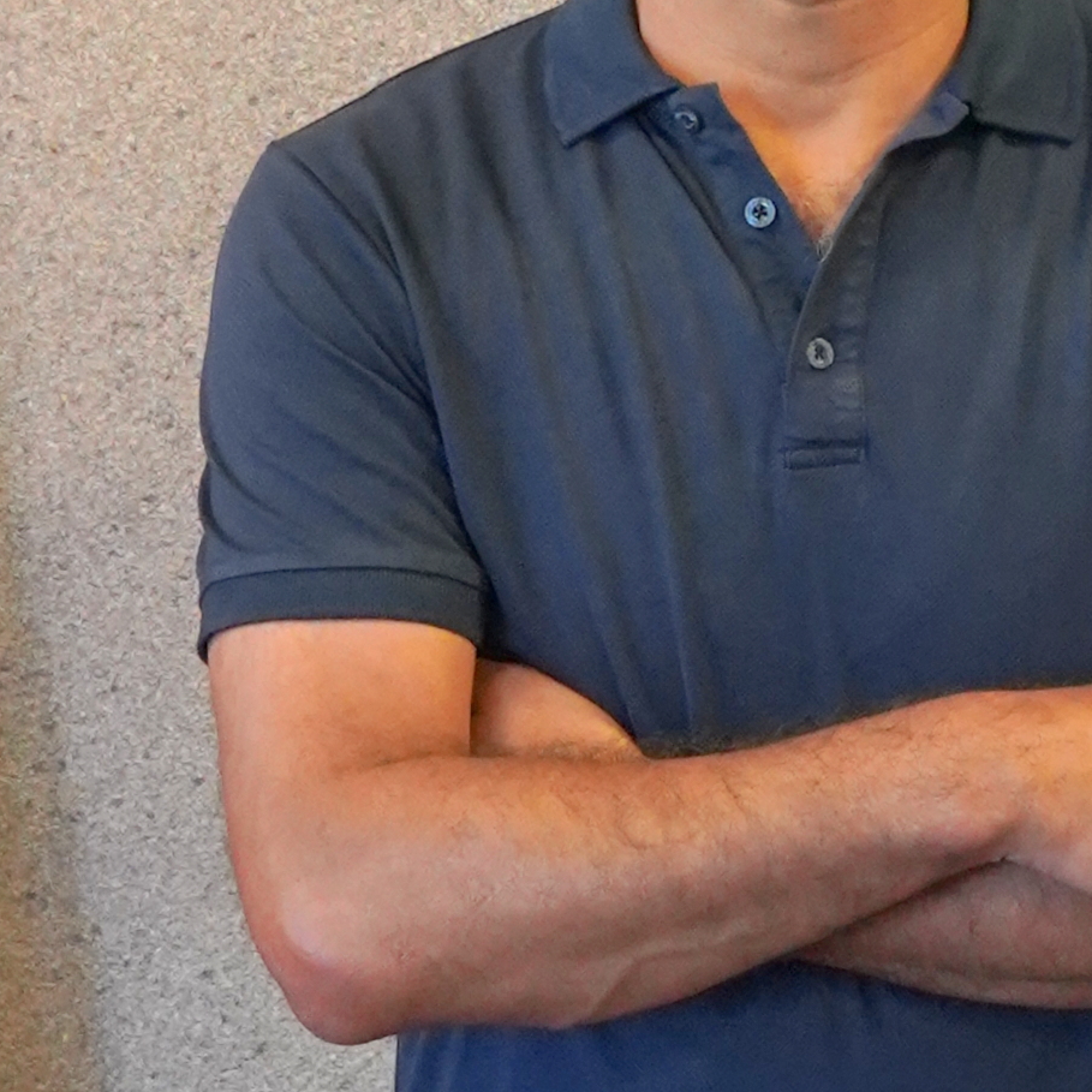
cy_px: 461
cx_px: 789
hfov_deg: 11.1
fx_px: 5603
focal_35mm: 157
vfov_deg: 11.1
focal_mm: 28
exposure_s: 1/160
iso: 3200
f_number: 4
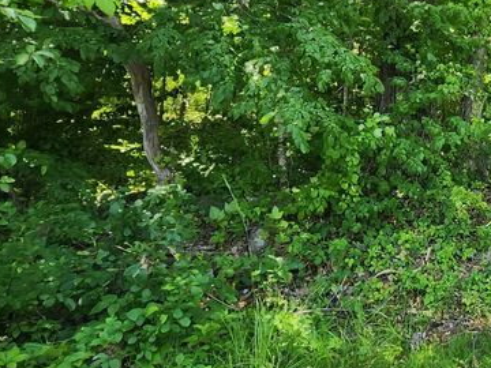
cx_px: 561
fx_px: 525
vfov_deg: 37.2
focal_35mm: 37
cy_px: 71
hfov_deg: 39.3
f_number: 2.2
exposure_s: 1/173
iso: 50
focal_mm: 2.2
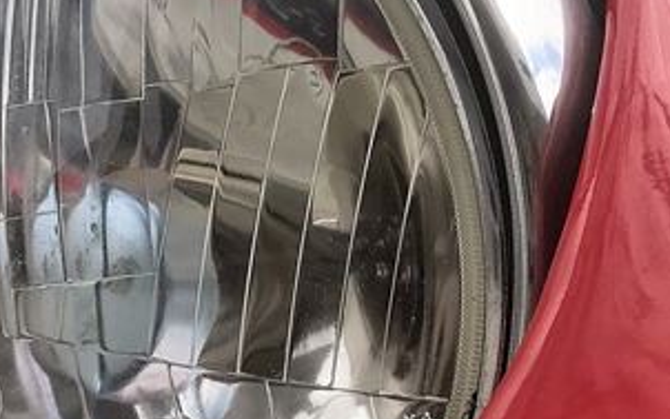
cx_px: 248
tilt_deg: -4.5
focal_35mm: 84
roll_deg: +0.3
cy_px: 372
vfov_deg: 15.4
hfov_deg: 24.6
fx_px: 1534
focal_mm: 3.99
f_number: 1.8
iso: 20
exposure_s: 1/1546
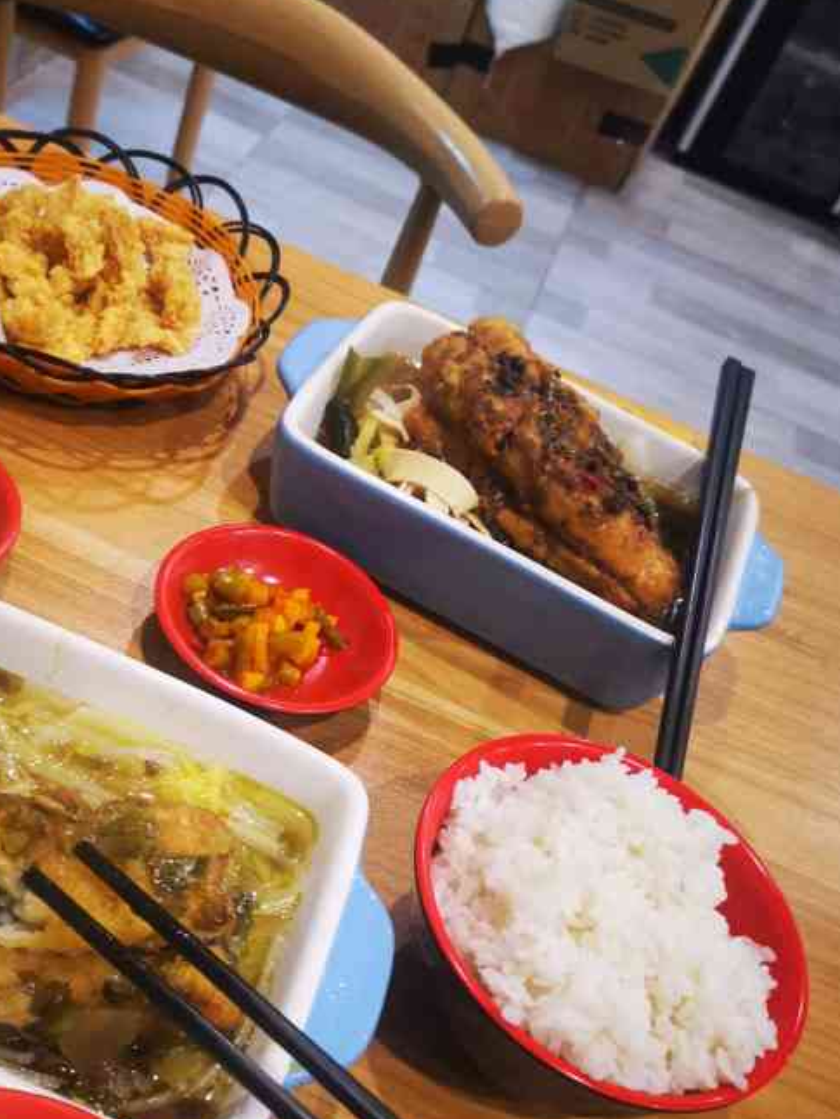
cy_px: 619
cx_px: 253
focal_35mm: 39
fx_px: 1261
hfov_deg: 36.3
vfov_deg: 47.8
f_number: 1.8
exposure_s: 1/33.3
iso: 400
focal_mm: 5.58
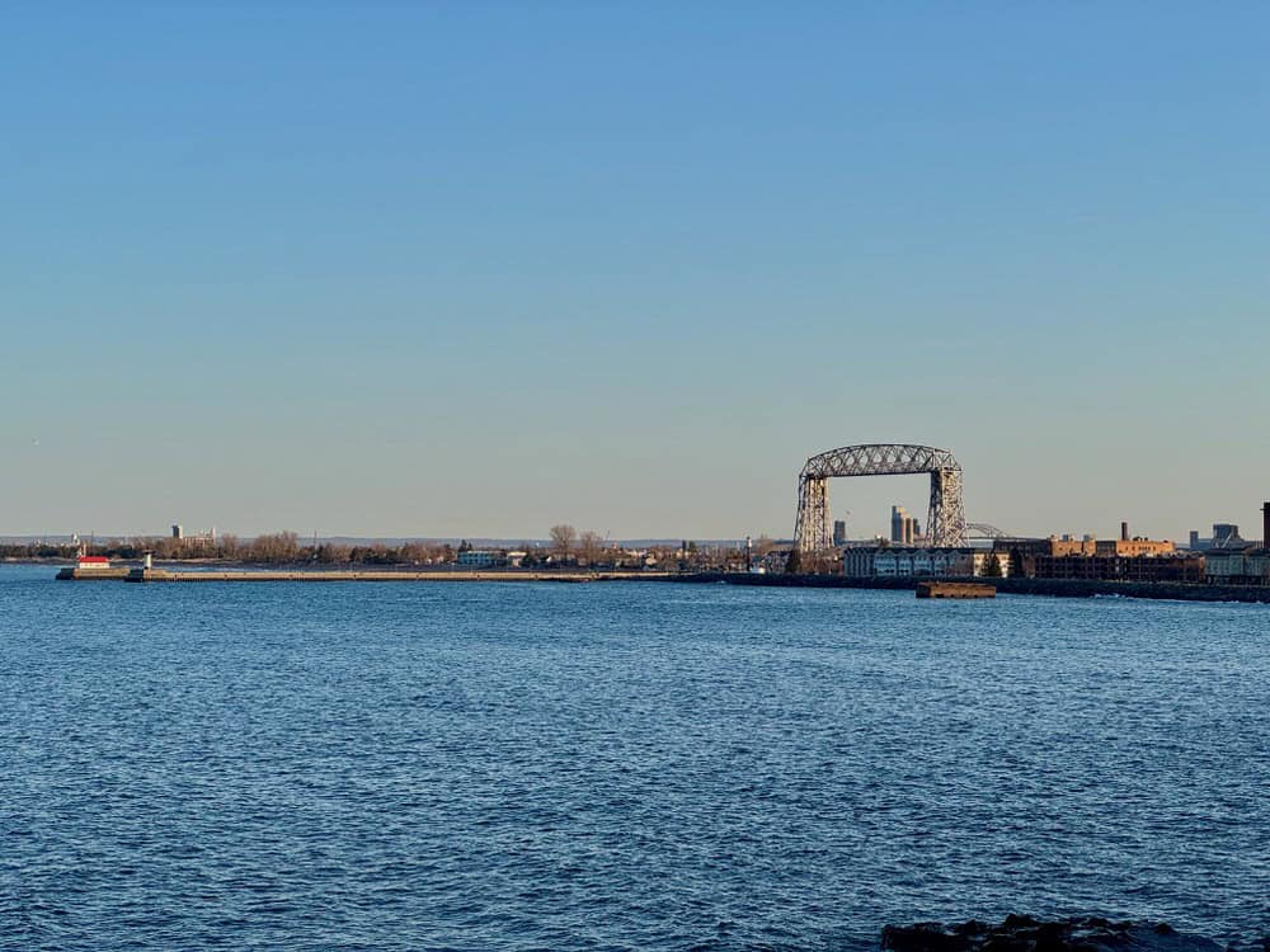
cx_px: 635
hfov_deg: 25.3
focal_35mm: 77
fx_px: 2825
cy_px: 476
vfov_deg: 19.1
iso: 25
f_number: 2.8
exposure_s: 1/488
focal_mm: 9
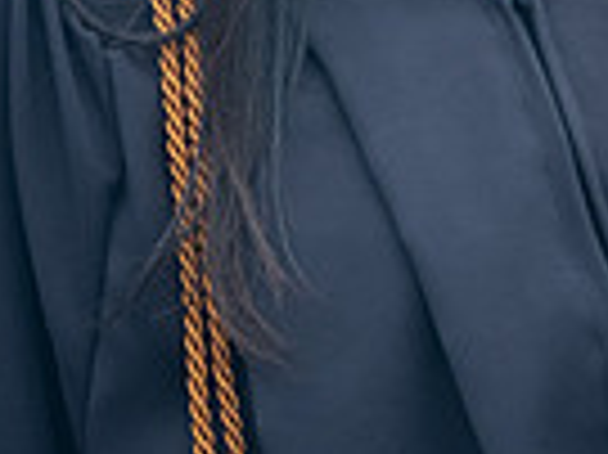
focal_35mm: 559
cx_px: 288
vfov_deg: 2.7
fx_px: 9810
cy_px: -207
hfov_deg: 3.6
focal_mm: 116.1
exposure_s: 1/420
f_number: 5.6
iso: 800
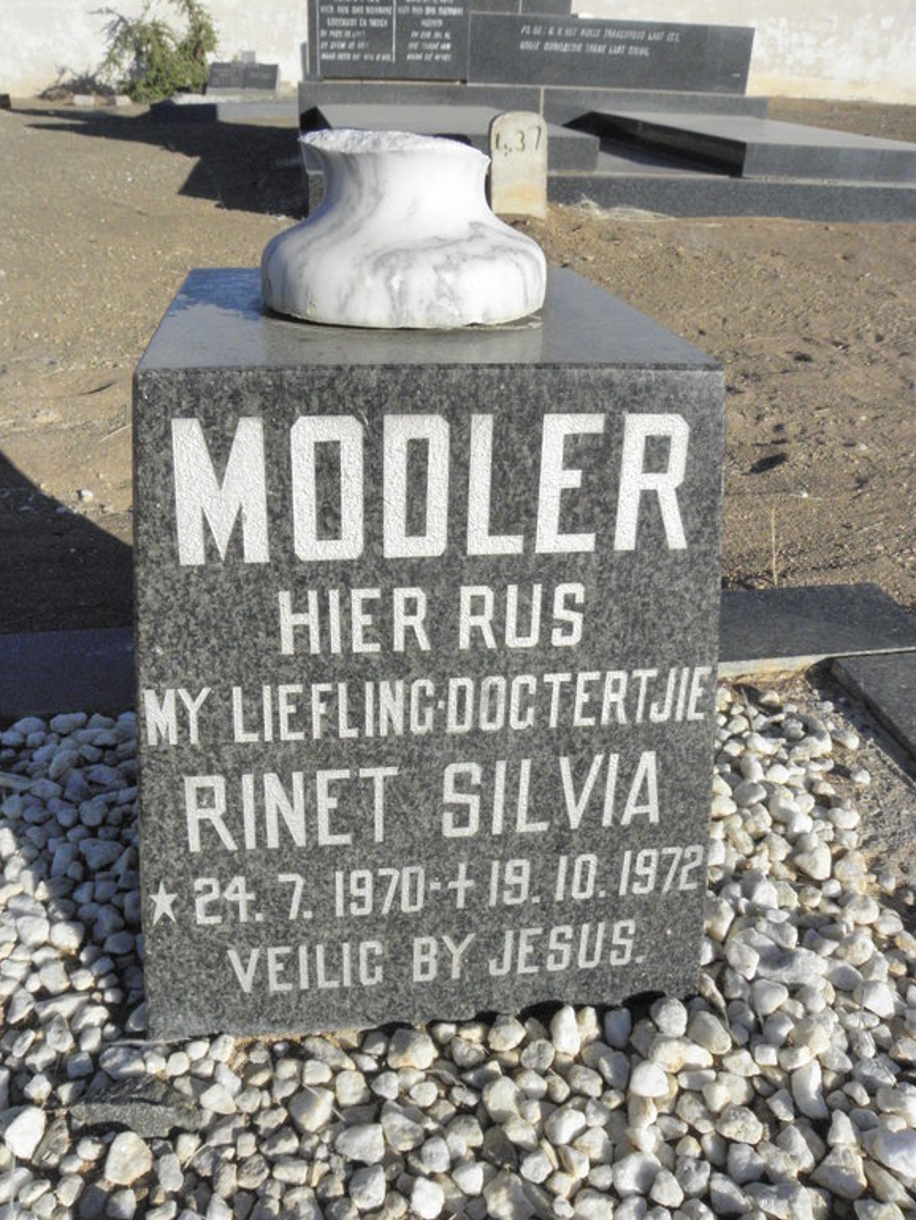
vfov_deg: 65.3
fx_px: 952
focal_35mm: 27
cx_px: 448
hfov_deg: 51.4
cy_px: 623
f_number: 6.3
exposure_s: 1/1000
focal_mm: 4.6
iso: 200
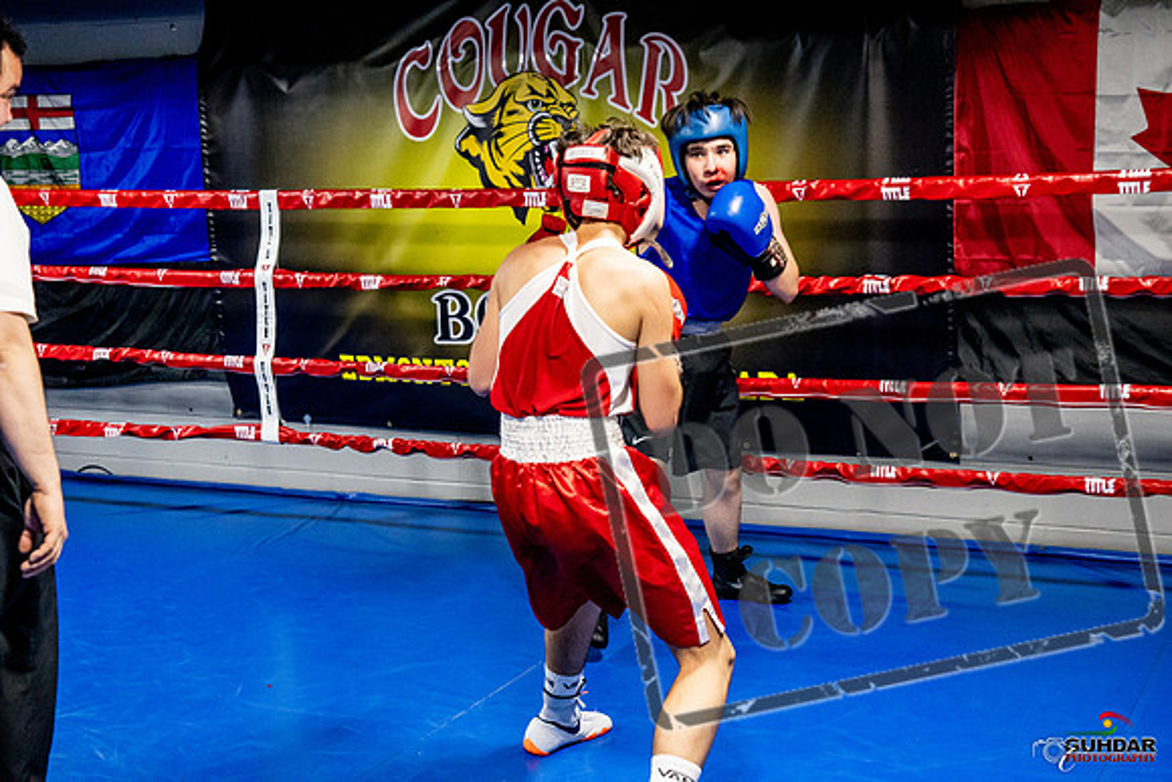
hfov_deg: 38.2
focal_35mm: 52
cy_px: 391
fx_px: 1693
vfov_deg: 26.0
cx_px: 586
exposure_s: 1/800
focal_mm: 35
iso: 5000
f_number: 2.8
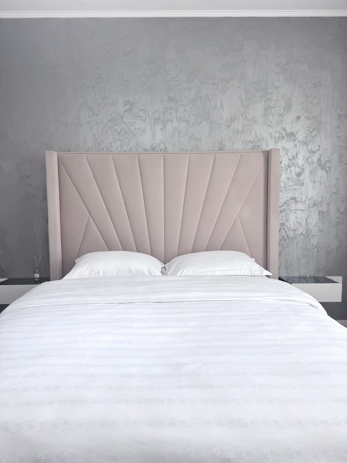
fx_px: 321
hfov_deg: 56.8
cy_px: 232
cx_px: 174
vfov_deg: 71.6
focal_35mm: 24
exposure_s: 1/121
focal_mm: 6.76
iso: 100
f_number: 1.78
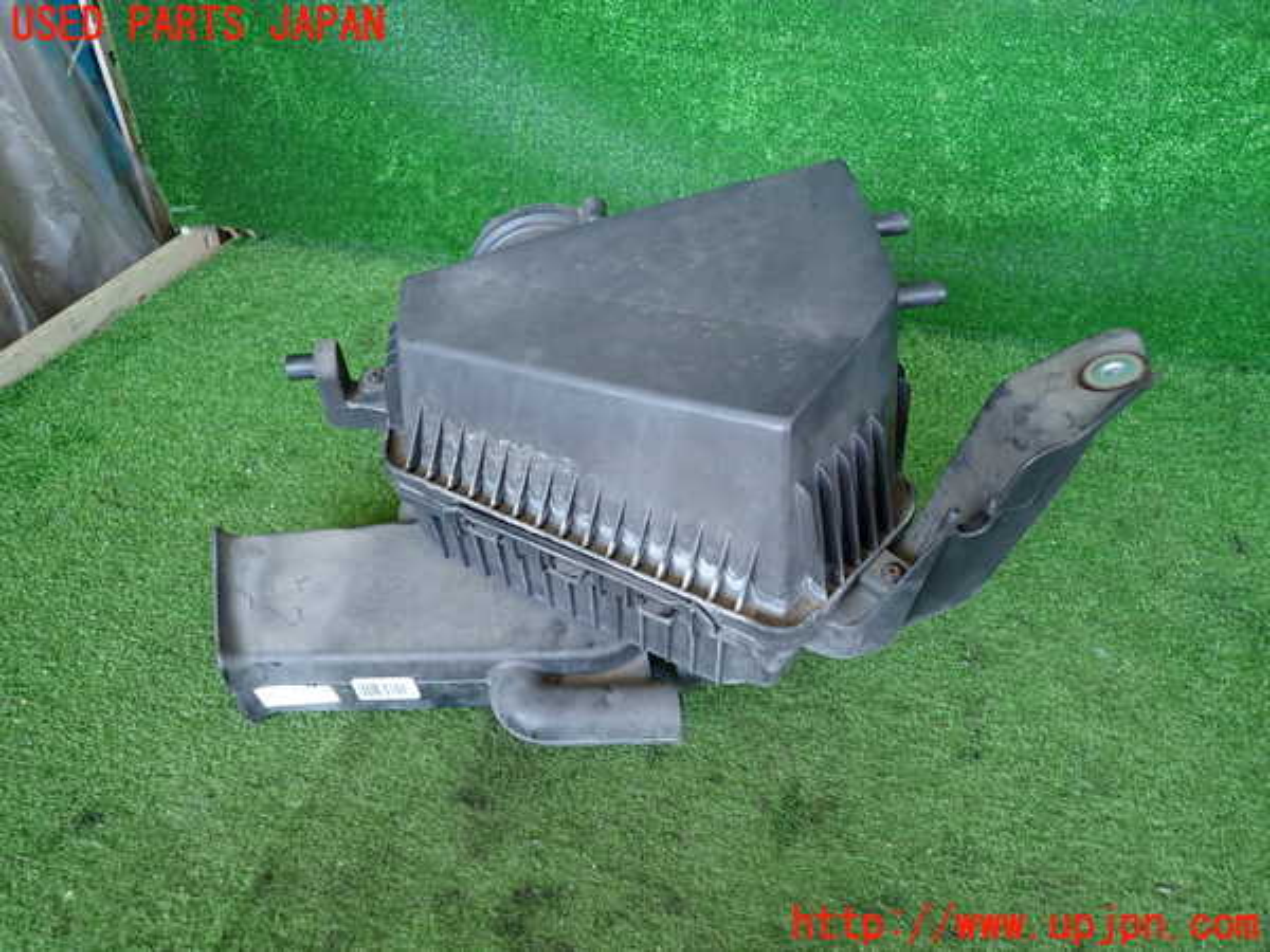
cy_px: 476
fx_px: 917
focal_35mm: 25
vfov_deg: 54.9
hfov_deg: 69.4
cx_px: 635
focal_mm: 4.5
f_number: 2
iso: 200
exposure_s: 1/60
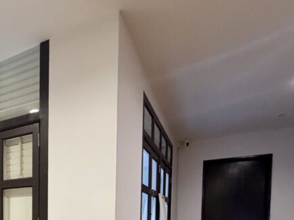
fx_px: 280
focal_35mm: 33
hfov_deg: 47.5
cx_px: 11
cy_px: 233
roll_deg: +0.2
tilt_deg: -3.7
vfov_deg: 37.1
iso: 320
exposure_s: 1/100
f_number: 2.2
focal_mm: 2.22
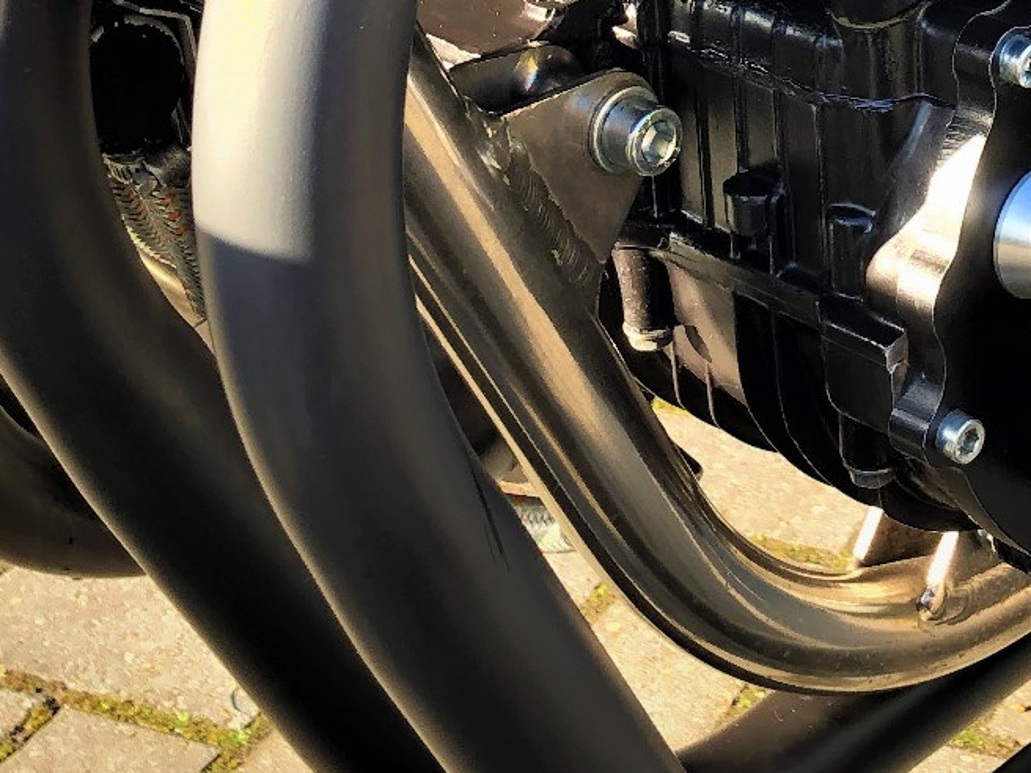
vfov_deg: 16.5
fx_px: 2561
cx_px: 828
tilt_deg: -17.0
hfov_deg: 22.4
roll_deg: -0.4
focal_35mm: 86
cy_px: -123
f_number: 1.8
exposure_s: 1/120
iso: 25
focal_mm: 3.99
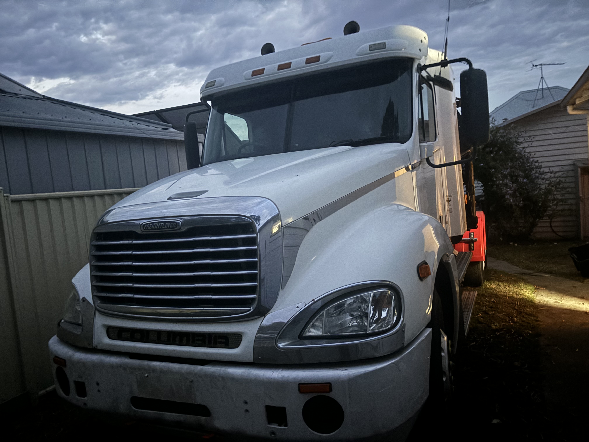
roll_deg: +4.9
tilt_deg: -3.9
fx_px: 442
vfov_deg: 53.1
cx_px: 294
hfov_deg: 67.3
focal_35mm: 26
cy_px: 221
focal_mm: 5.96
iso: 1250
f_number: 1.6
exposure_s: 1/5
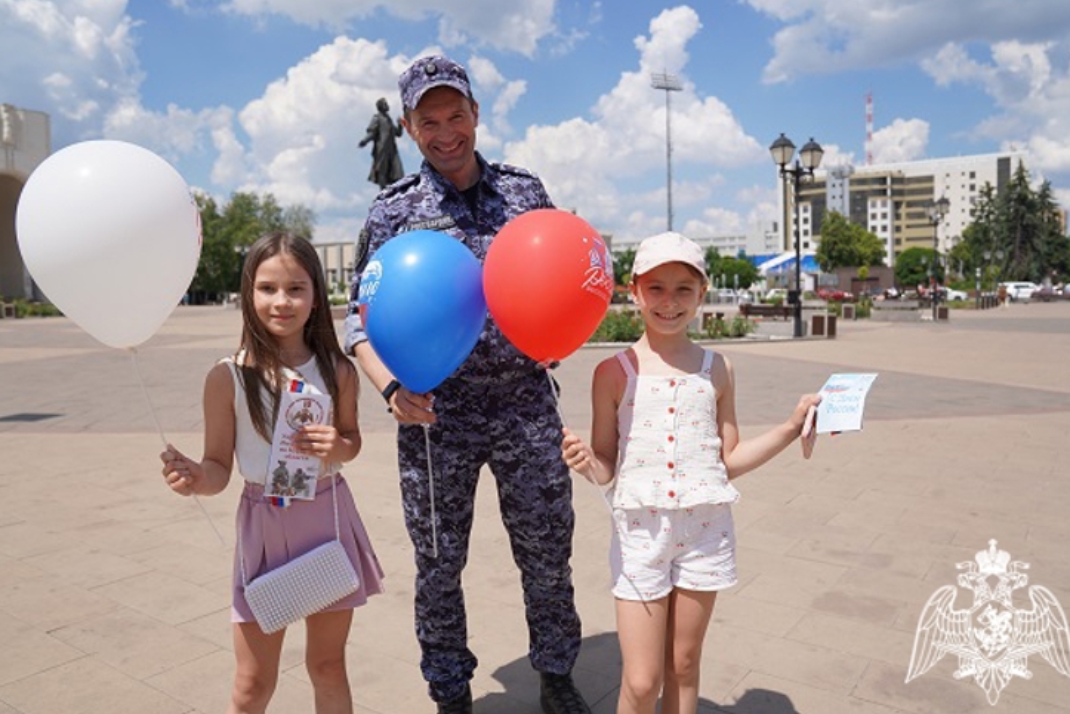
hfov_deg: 65.5
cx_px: 539
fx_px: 832
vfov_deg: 46.4
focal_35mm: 28
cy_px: 348
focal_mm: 27
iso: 100
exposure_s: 1/1000
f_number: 4.5
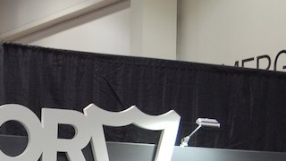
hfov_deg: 14.1
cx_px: -18
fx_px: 1130
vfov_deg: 8.1
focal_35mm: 149
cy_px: 162
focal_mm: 38
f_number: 4.8
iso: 640
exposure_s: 1/30
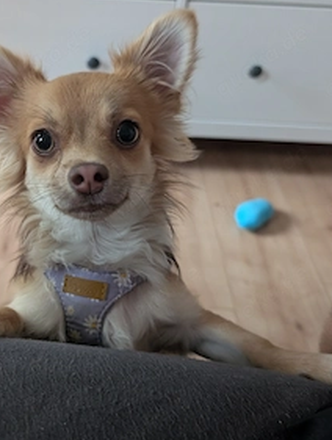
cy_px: 204
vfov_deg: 53.8
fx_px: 433
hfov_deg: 41.2
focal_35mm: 34
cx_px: 102
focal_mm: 6.9
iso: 1644
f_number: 1.68
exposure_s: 1/58
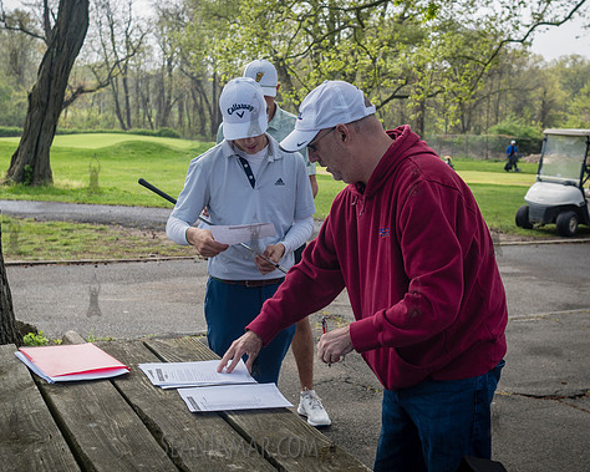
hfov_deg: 38.0
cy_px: 221
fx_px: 855
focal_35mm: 49
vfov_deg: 30.8
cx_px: 325
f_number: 4.5
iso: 100
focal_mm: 35
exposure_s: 1/320
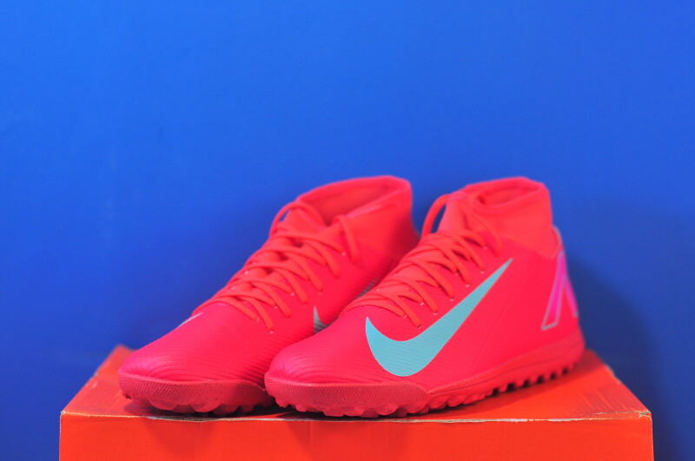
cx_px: 348
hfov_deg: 27.0
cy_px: 230
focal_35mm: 75
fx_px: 1446
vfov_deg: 18.1
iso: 250
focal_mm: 50
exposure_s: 1/320
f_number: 2.5
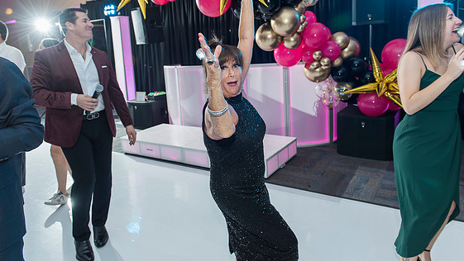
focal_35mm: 26
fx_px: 320
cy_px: 102
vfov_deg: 44.2
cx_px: 232
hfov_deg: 71.9
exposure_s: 1/100
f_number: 4.5
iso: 1000
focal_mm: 24
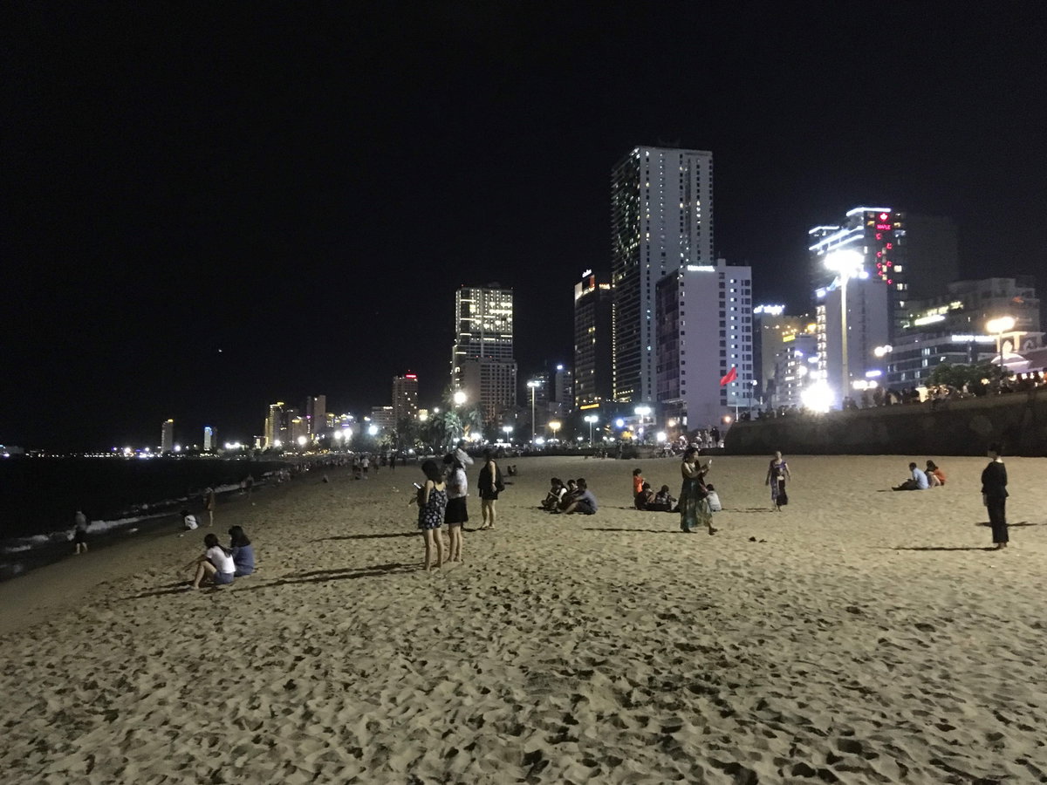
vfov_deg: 48.2
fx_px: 877
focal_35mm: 29
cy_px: 392
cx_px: 524
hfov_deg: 61.7
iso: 800
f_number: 2.2
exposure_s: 1/17
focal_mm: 4.15
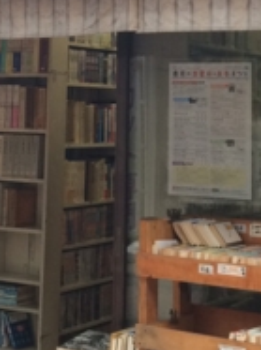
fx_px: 1008
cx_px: 145
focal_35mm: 100
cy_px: -26
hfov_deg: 14.8
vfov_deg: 18.9
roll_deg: -0.4
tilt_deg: +6.6
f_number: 2.2
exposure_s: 1/40
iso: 40
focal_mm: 4.15
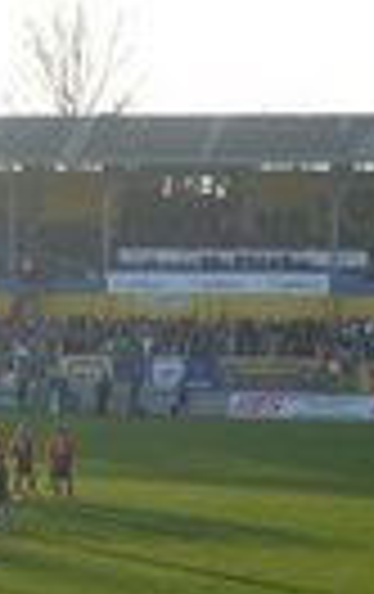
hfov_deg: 9.2
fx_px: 2290
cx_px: -52
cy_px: 603
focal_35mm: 141
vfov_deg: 14.5
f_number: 2.8
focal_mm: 5.5
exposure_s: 1/400
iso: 80
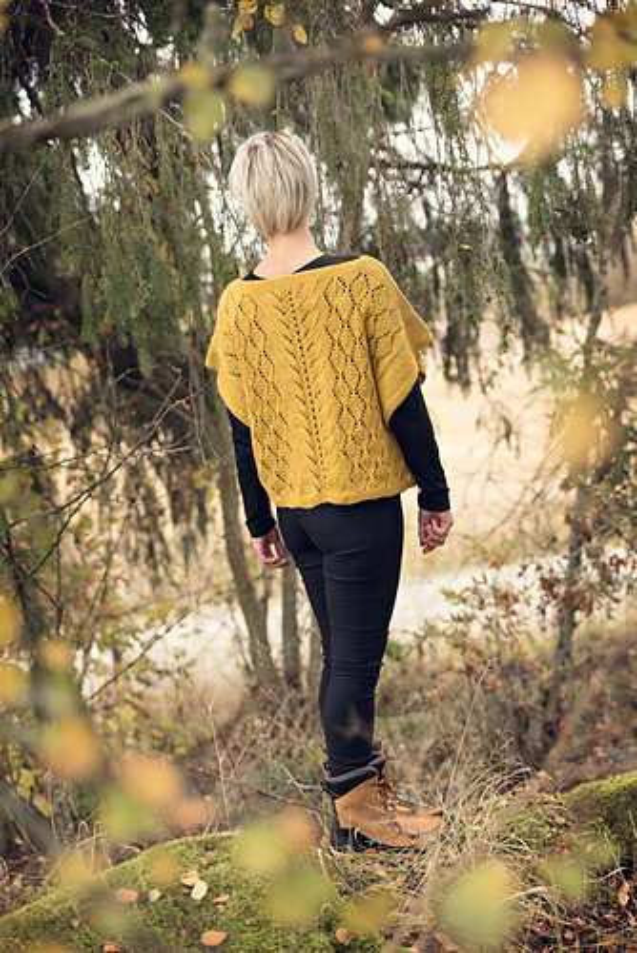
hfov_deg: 20.9
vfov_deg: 30.9
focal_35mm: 65
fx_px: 1723
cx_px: 318
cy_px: 476
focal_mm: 65
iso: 160
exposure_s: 1/200
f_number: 2.8
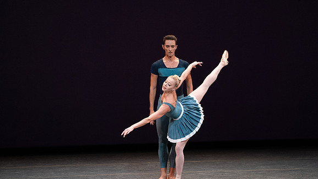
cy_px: 102
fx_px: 3180
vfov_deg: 3.2
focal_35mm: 377
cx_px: 159
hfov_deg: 5.7
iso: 5000
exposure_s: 1/400
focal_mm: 358
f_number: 8
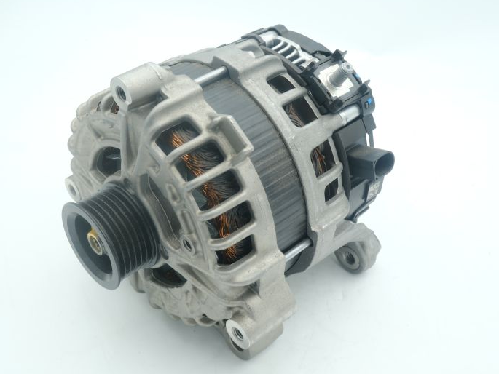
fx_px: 663
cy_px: 184
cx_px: 254
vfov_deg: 31.5
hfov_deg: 41.2
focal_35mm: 46
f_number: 11
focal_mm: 27.1
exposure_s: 1/20
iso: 200
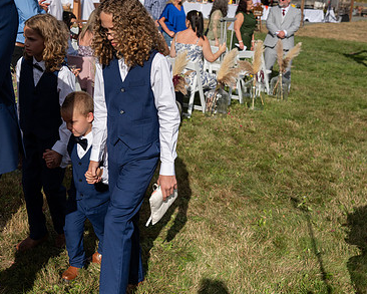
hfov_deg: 35.8
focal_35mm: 52
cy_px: 104
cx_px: 140
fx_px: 565
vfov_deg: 29.0
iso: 400
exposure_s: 1/5000
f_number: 5
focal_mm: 35
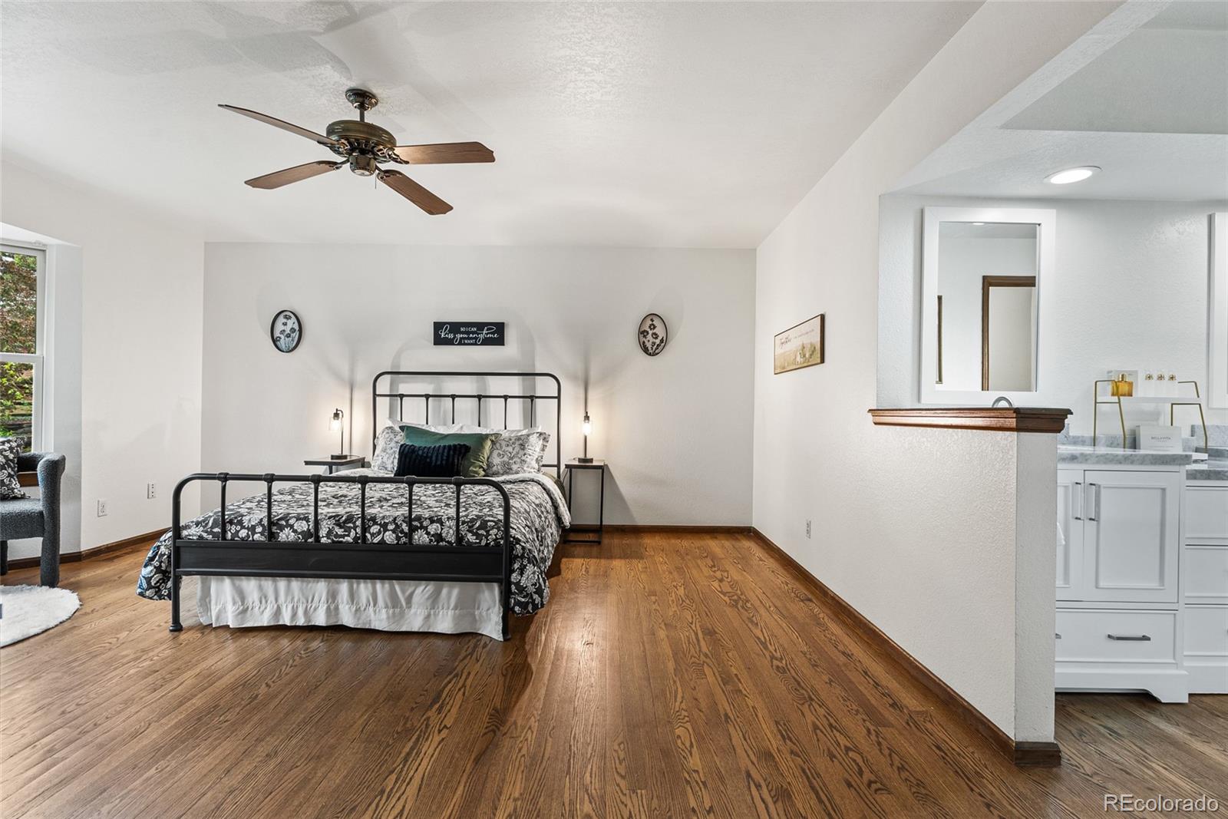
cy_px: 410
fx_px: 546
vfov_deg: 73.8
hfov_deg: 96.7
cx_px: 614
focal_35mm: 16
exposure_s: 2.5
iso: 200
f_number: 8
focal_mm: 16
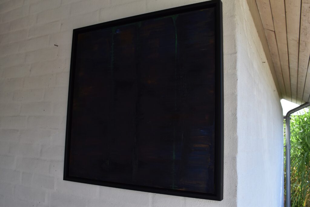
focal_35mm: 32
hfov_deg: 59.5
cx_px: 155
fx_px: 271
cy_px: 104
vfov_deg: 41.7
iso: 400
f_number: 8
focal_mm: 21
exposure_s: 1/250
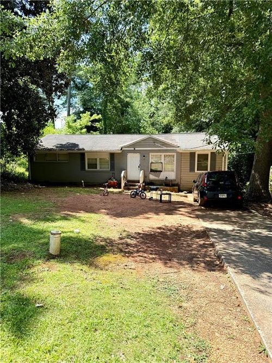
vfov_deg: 71.6
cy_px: 182
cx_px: 136
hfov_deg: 56.8
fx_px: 252
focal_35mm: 24
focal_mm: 6.76
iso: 80
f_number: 1.78
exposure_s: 1/1174
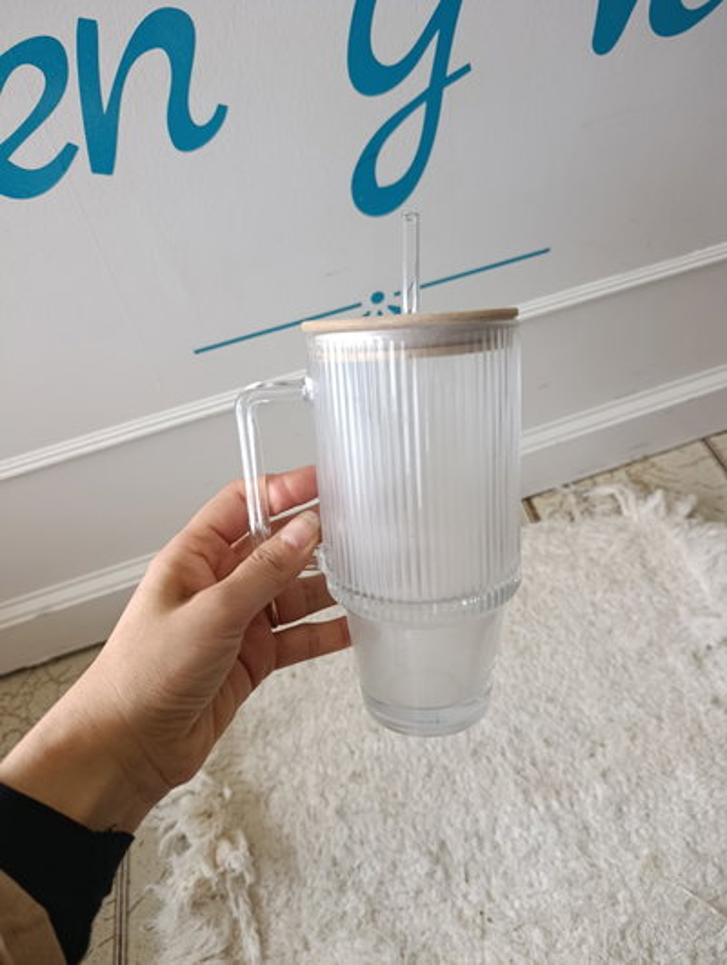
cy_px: 482
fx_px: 642
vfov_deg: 73.8
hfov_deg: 59.0
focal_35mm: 23
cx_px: 364
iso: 199
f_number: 1.65
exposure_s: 1/100
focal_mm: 6.11
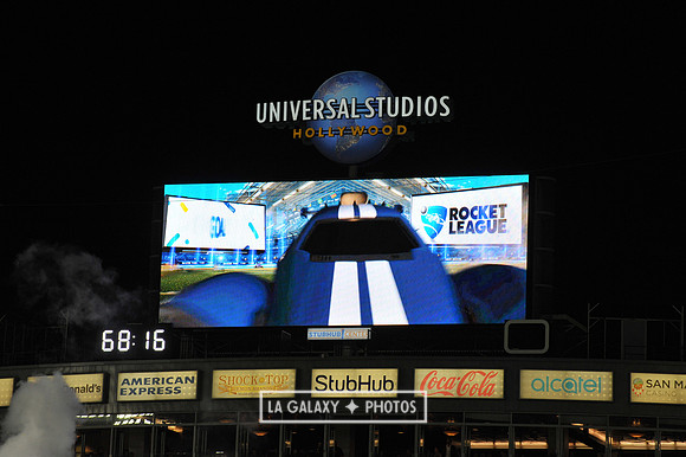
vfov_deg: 8.6
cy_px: 228
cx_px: 343
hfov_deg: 12.8
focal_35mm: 160
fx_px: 3047
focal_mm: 160
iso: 1600
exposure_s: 1/320
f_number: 9
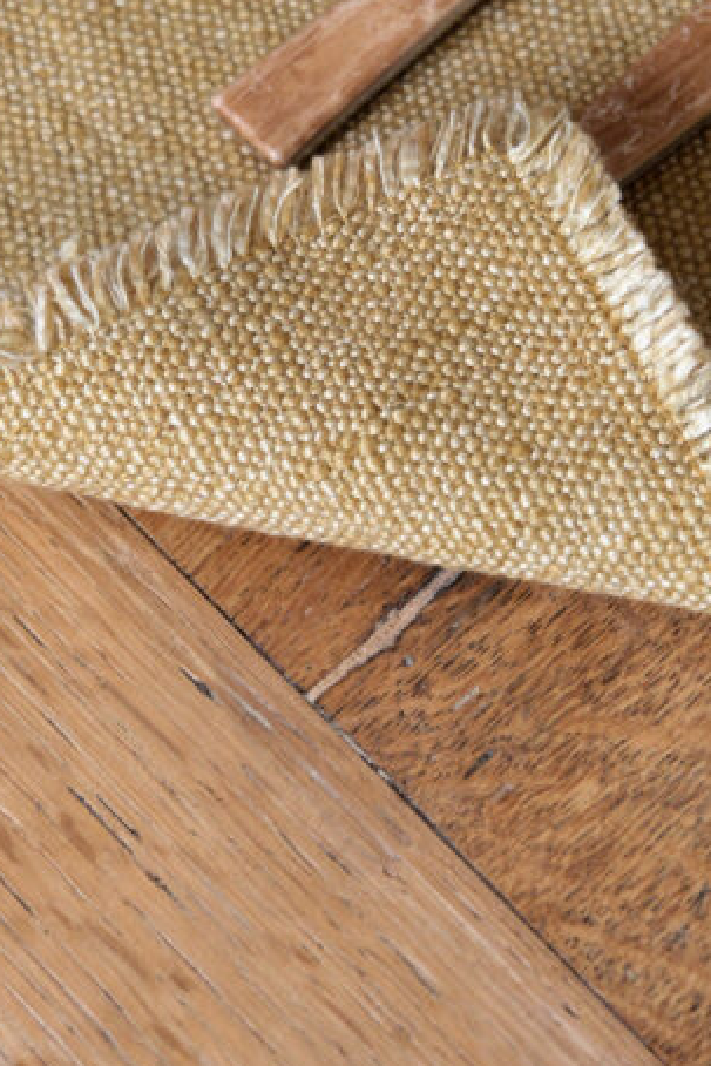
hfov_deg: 13.0
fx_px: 3108
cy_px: 127
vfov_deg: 19.1
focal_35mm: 105
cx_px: 314
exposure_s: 1/75
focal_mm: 35
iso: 125
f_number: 2.8
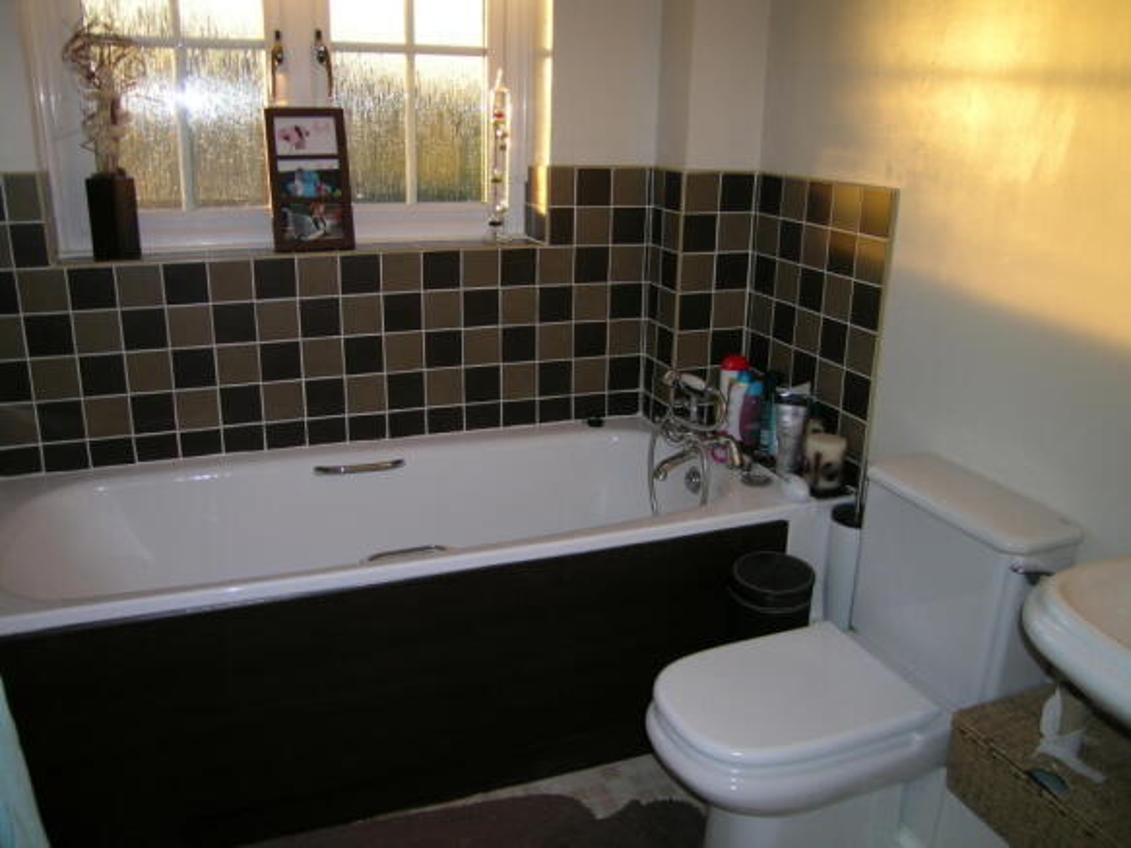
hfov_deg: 63.5
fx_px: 915
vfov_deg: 49.7
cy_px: 424
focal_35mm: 28
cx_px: 566
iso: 50
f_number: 2.8
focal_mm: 5.8
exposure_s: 1/60.1
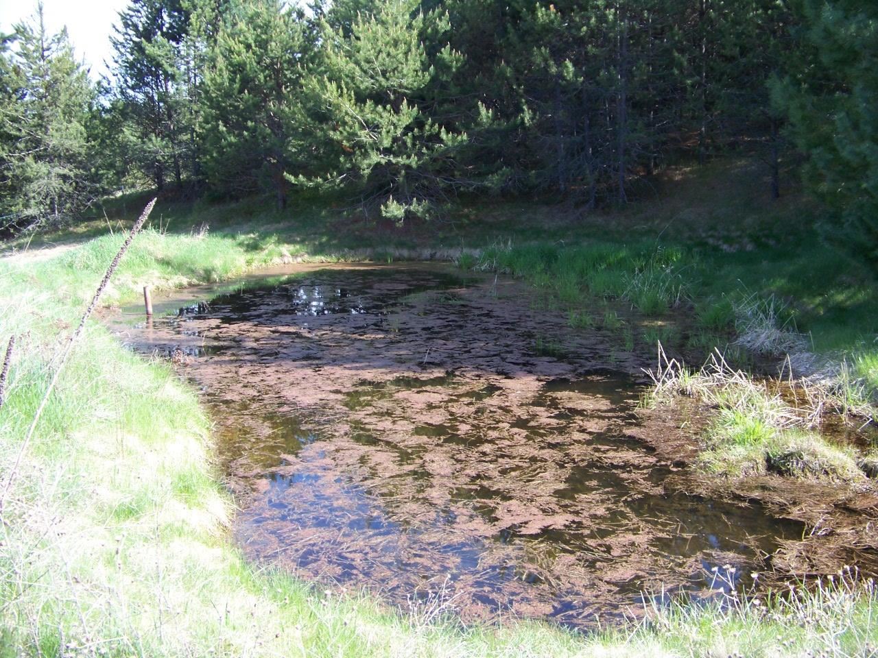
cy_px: 329
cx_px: 439
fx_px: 913
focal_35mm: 36
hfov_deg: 51.4
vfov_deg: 39.7
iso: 64
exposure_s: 1/200
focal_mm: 5.85
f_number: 2.8
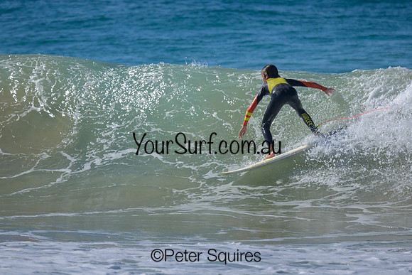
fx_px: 12576
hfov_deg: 1.9
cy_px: 112
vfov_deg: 1.3
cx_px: 224
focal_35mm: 1099
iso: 280
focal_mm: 800
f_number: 6.3
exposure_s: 1/2000
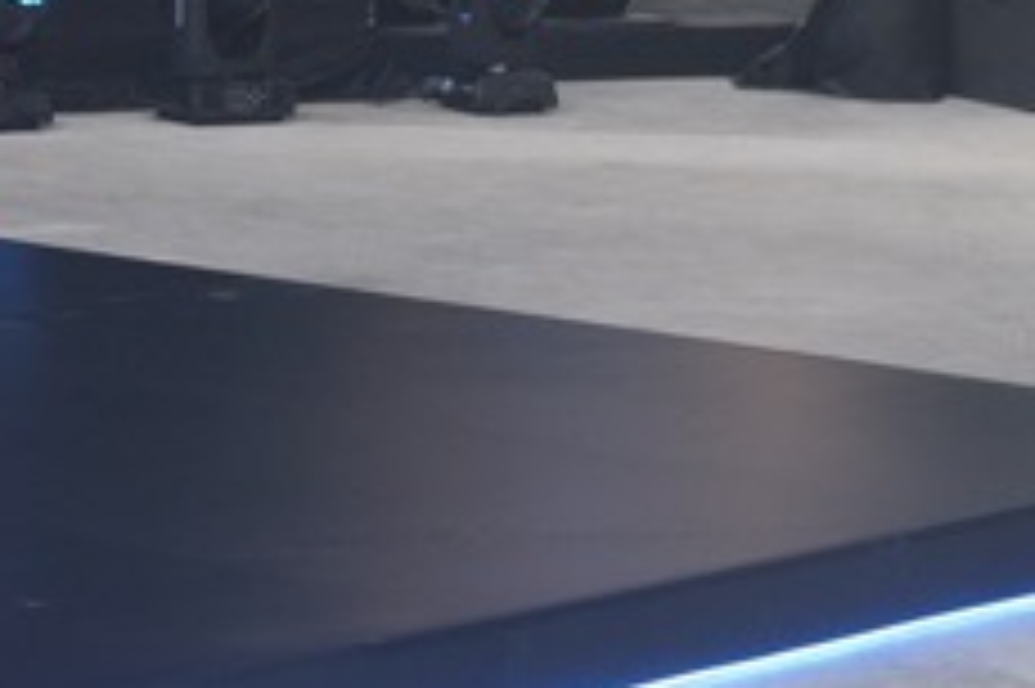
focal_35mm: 195
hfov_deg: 9.7
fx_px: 5602
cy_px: -119
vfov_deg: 7.0
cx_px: -1197
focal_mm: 23
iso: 400
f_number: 2.5
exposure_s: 1/160
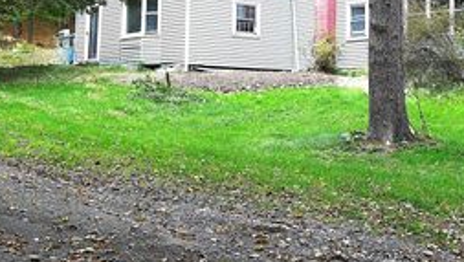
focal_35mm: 62
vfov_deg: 19.3
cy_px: 52
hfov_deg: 33.1
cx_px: 350
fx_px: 764
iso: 160
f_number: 5.6
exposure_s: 1/110
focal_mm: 20
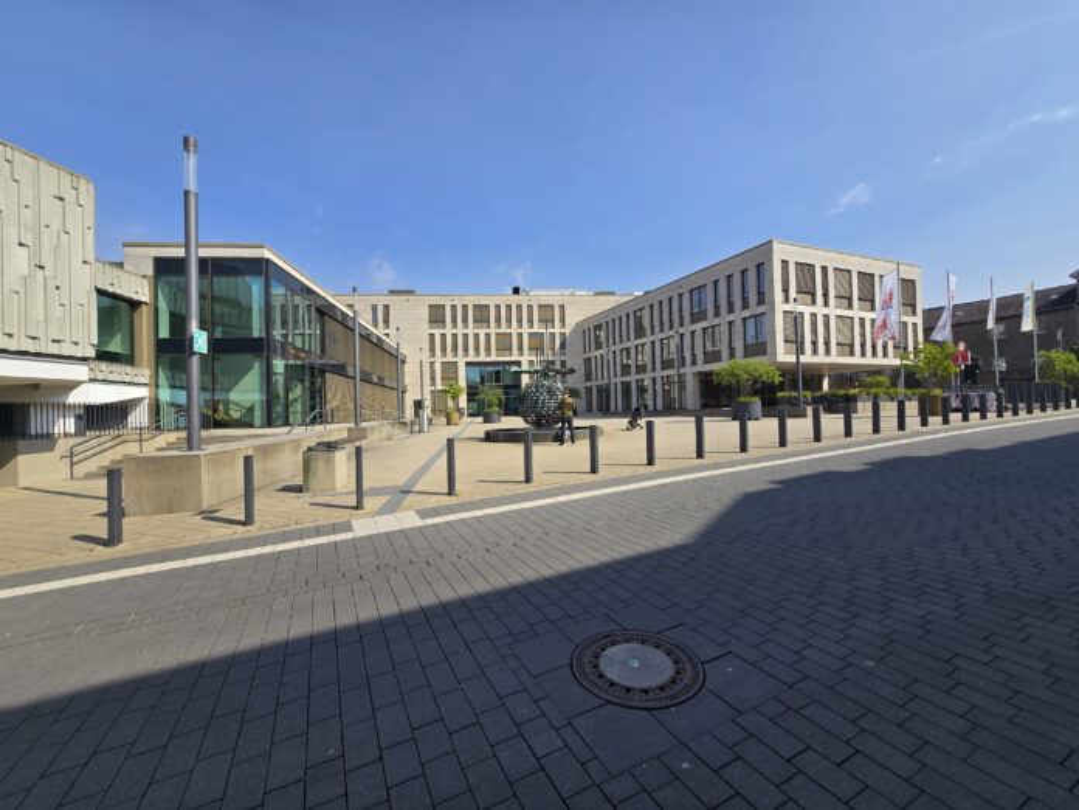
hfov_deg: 106.2
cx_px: 540
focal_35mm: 13
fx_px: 405
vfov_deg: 89.9
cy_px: 405
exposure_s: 1/2456
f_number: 2.2
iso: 50
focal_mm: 2.2
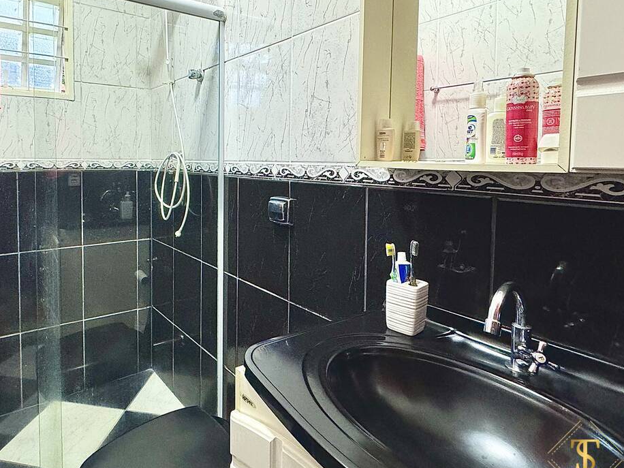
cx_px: 228
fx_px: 397
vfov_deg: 60.3
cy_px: 176
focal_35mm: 22
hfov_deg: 74.9
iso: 250
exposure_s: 1/120
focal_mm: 2.22
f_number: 2.2
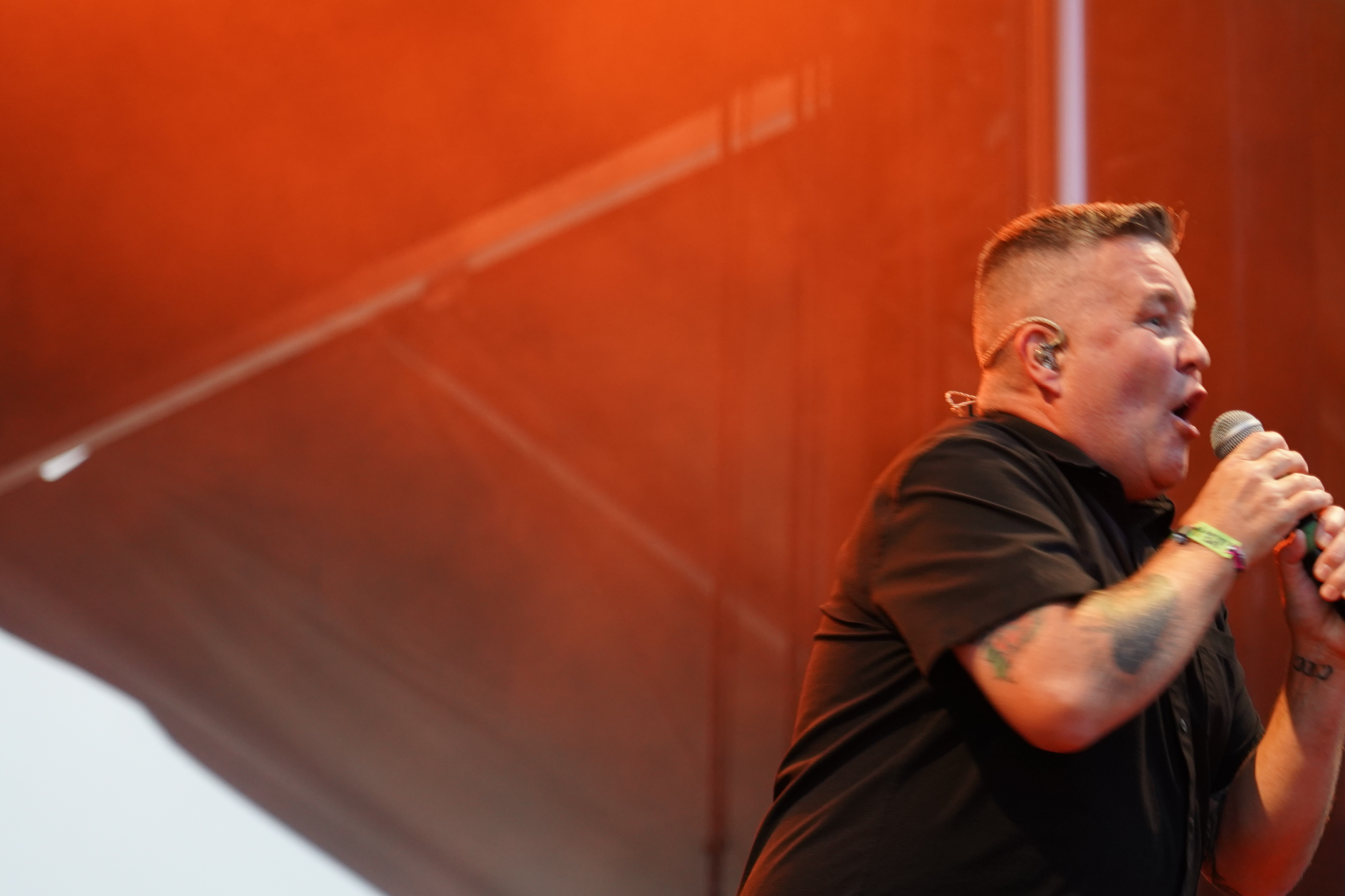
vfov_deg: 9.9
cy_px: 371
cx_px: 826
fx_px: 5155
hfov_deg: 14.9
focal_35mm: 138
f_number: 4
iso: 1600
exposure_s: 1/160
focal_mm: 105
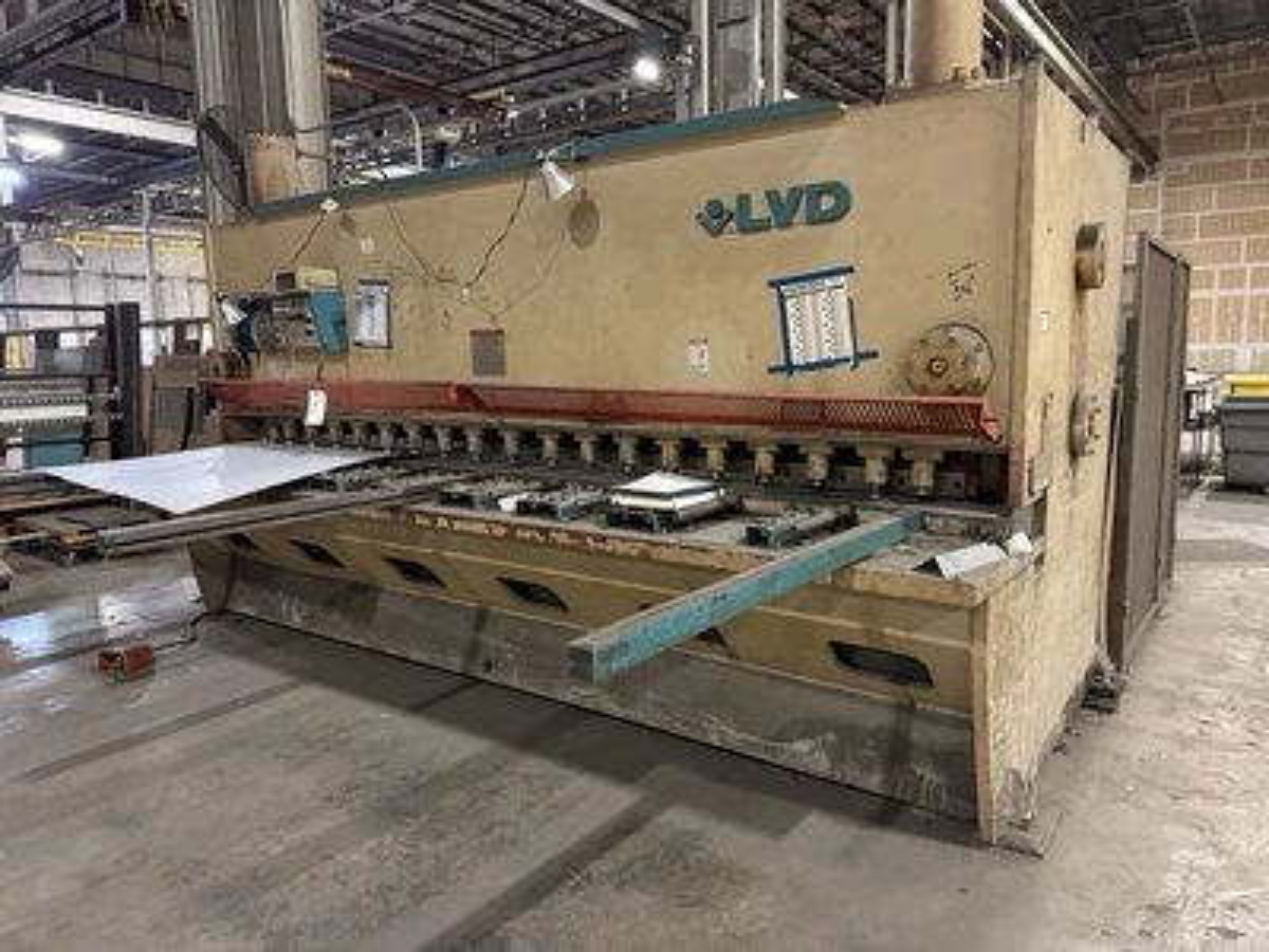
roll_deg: +1.5
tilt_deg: -8.0
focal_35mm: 24
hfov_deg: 71.6
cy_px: 476
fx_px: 880
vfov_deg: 56.8
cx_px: 634
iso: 800
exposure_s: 1/30
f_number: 1.78
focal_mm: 6.76
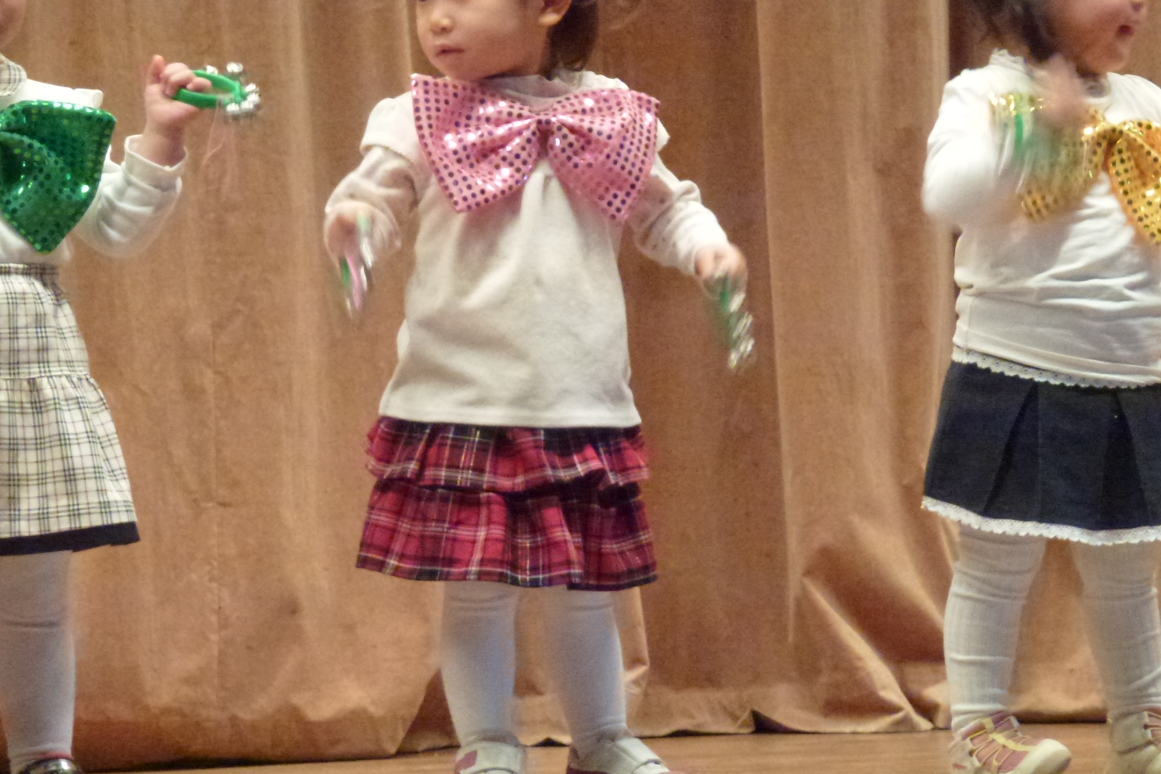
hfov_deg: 7.1
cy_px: 345
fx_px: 9352
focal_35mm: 290
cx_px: 640
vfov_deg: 4.7
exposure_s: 1/30
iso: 800
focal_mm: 41.5
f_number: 5.6
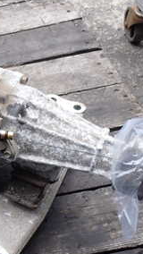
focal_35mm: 69
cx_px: -87
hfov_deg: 15.7
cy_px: 111
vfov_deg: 30.5
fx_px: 465
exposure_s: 1/320
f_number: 3.2
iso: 100
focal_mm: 5.4
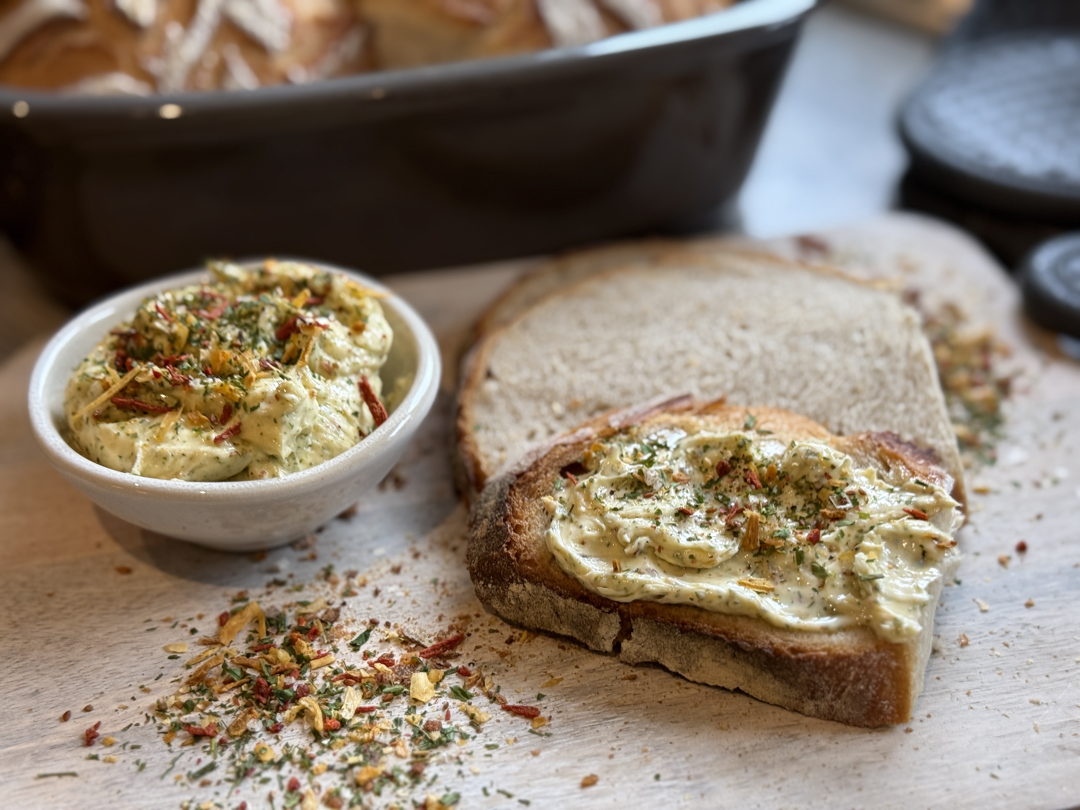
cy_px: 405
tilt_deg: -35.4
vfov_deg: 30.3
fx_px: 1498
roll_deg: +2.3
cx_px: 540
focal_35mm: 48
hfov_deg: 39.7
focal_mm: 6.76
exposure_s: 1/50
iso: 64
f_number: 1.78
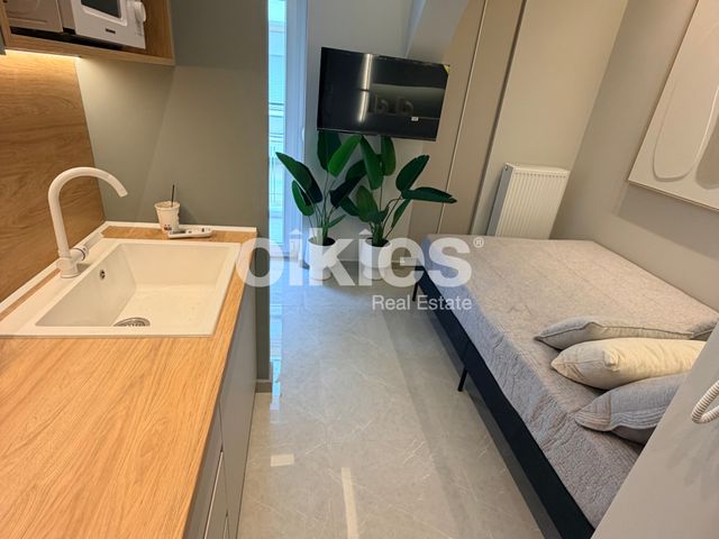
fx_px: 291
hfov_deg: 102.1
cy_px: 270
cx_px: 360
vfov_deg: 85.7
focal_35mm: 14
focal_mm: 2.22
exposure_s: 1/100
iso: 125
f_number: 2.2
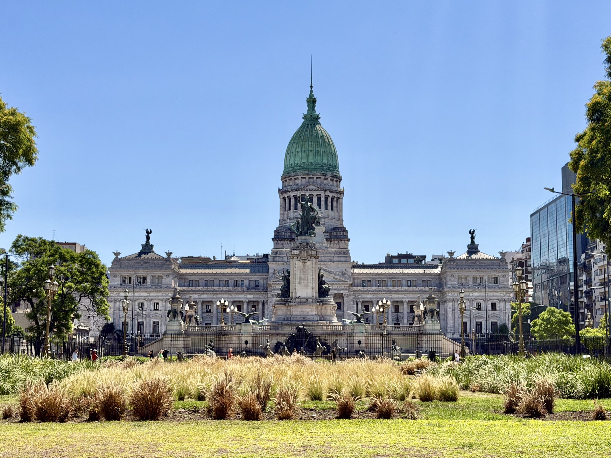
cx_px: 306
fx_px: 847
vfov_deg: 30.3
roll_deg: -0.1
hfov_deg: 39.6
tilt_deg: +7.7
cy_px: 229
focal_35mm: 48
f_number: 1.78
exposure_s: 1/8772
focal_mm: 6.76
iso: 64
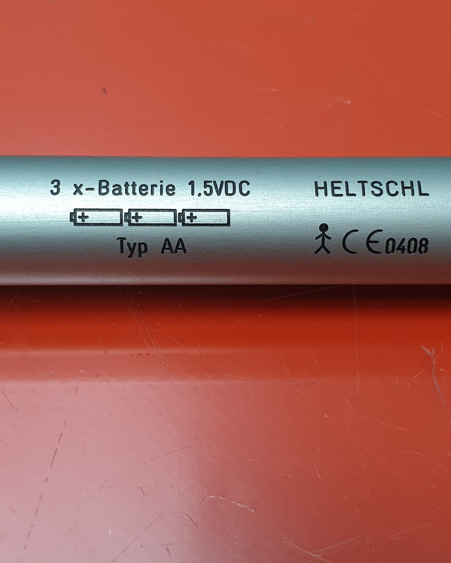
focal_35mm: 28
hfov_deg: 51.5
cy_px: 269
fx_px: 467
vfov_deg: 62.2
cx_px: 219
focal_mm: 4.3
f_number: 2.4
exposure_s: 1/50
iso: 80
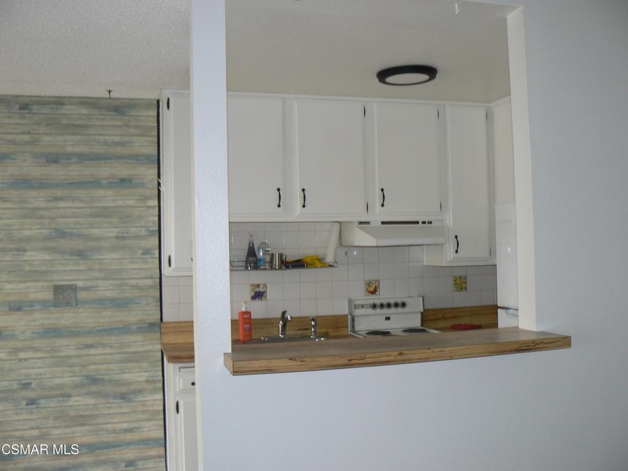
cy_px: 236
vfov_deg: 39.7
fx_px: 653
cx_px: 314
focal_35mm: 36
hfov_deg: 51.4
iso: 100
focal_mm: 6
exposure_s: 1/30
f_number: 2.8
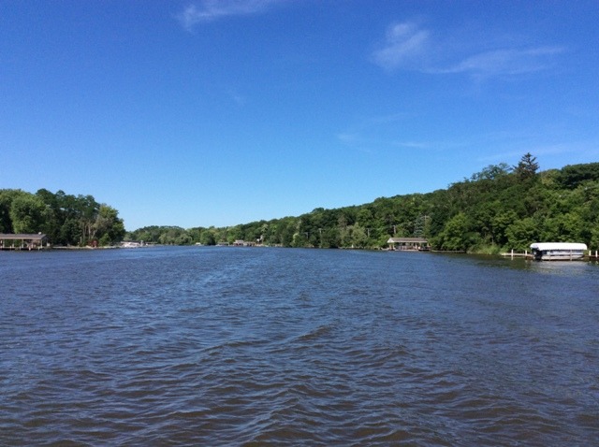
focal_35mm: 32
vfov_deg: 44.1
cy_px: 224
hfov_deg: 56.9
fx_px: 553
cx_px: 300
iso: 32
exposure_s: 1/1590
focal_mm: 3.3
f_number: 2.4
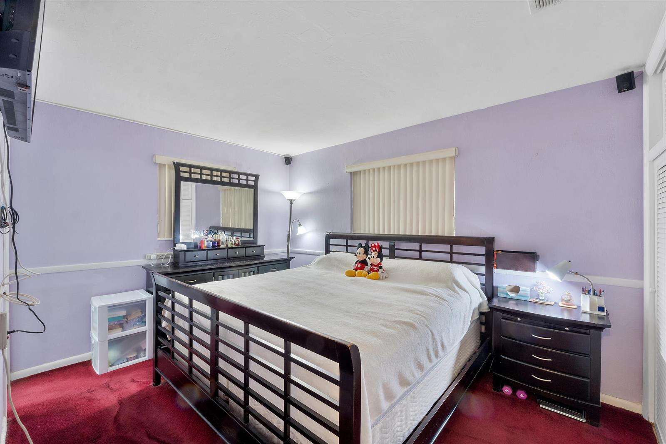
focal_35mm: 15
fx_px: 277
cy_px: 222
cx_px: 333
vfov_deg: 77.3
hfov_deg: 100.4
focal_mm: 10
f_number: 11
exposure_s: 1/2
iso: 160
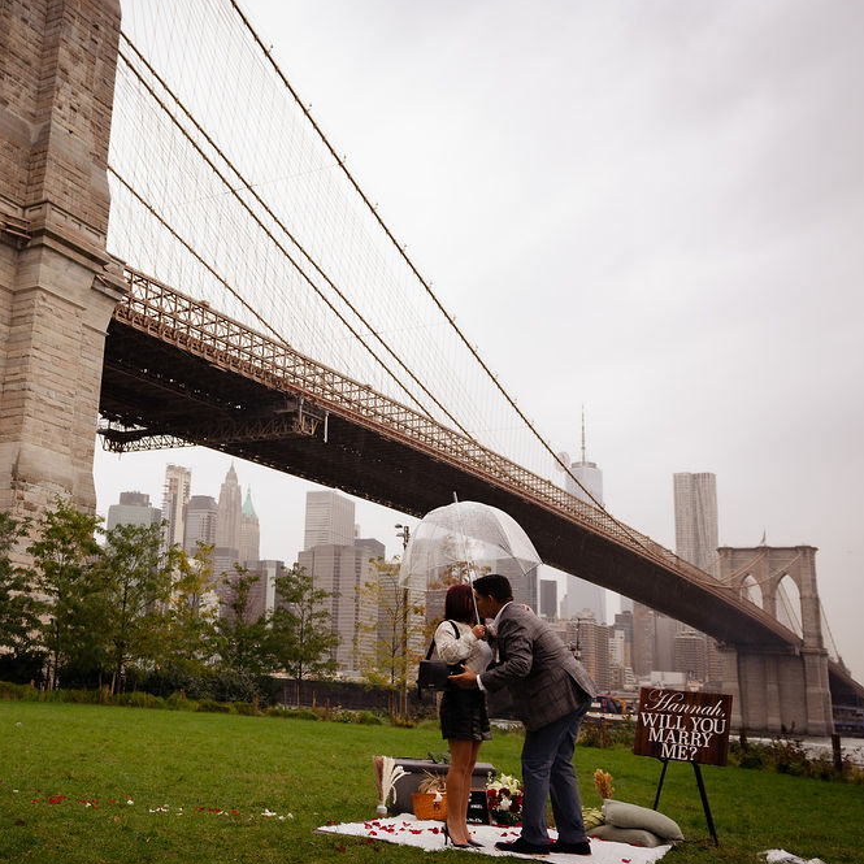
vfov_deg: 43.9
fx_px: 1073
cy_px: 438
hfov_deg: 42.8
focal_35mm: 38
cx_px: 239
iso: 160
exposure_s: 1/160
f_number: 4
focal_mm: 29
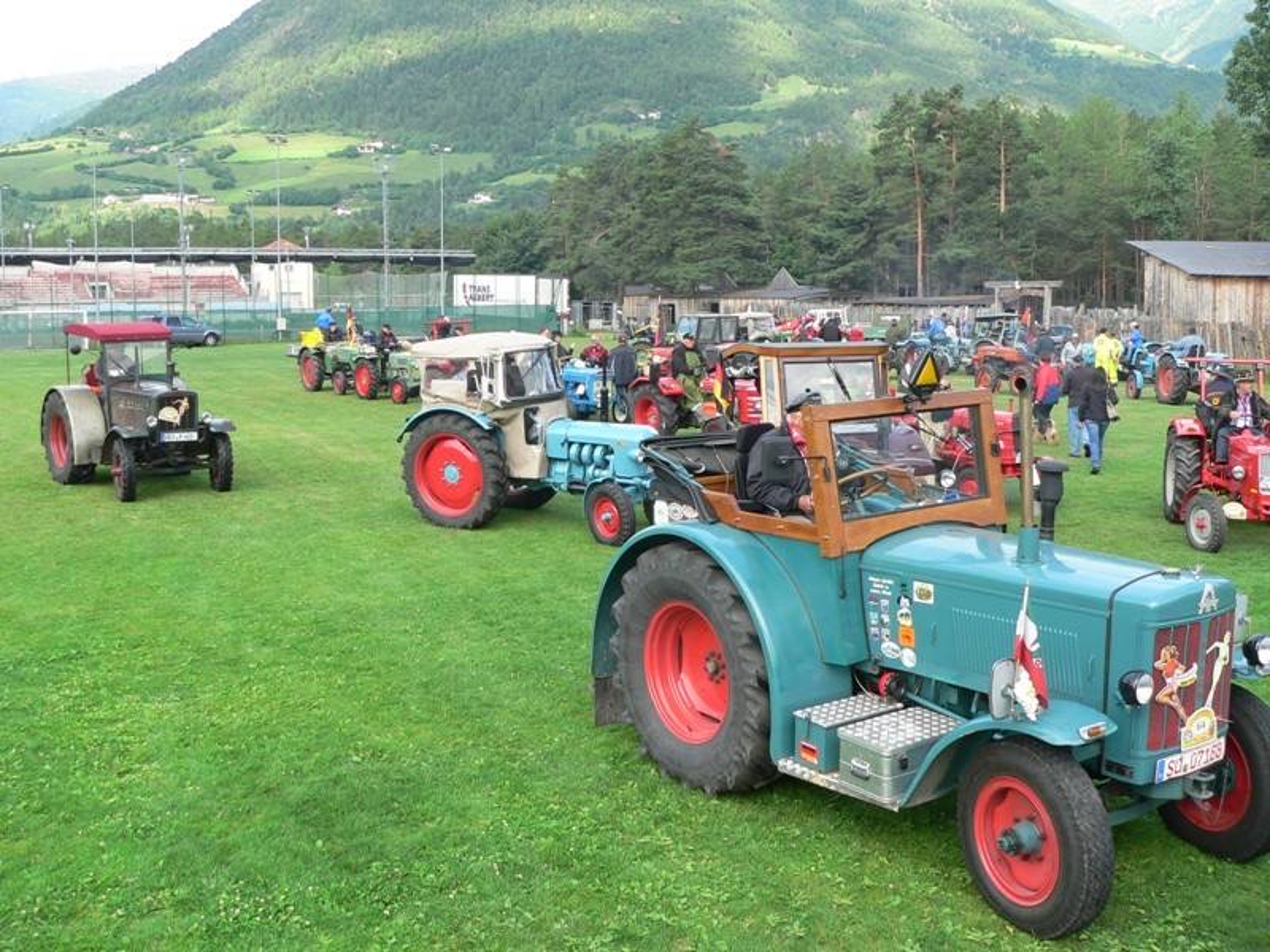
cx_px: 635
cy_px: 476
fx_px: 1321
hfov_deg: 51.4
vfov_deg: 39.7
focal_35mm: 36
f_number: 4
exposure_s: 1/125
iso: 80
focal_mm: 6
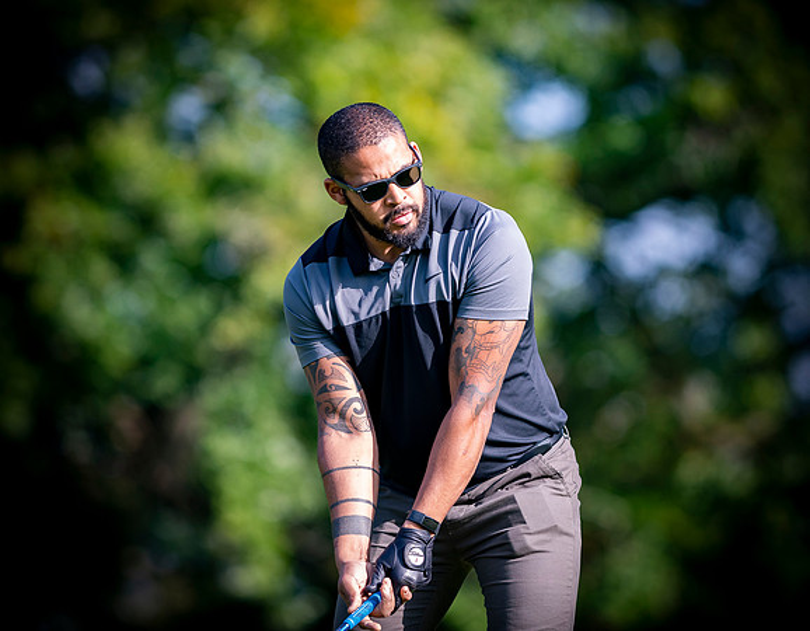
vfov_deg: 2.9
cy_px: 294
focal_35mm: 532
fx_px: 12615
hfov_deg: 3.7
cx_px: 380
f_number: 2.8
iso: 280
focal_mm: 300
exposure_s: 1/1250
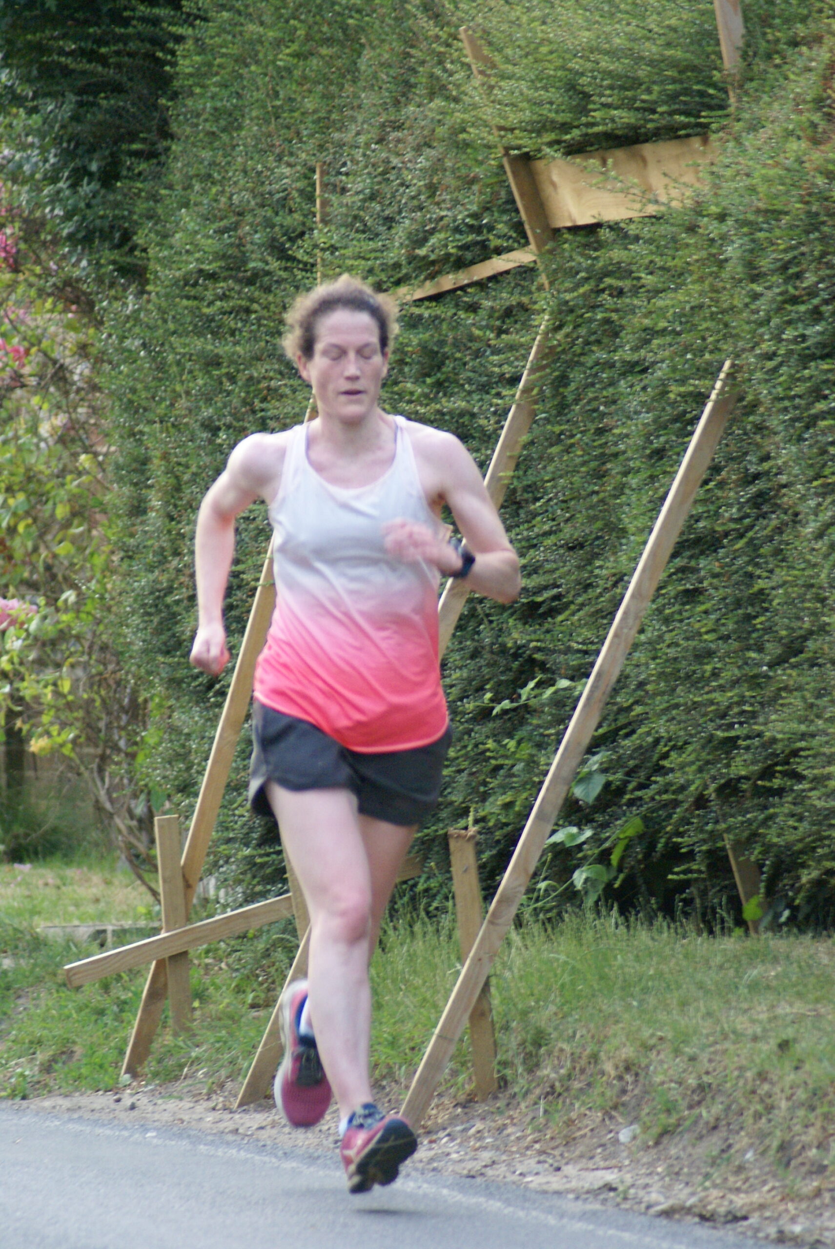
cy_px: 624
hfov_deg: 3.1
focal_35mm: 450
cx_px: 418
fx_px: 15628
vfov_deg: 4.6
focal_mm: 300
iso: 800
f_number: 5.6
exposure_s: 1/125
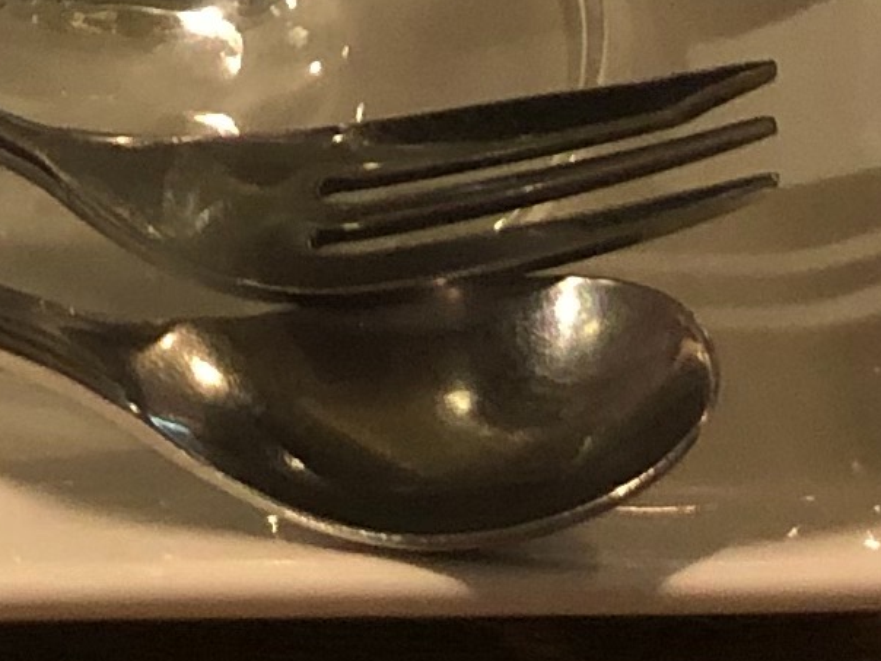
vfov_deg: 7.2
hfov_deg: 10.4
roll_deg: -0.7
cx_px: -220
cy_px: -1243
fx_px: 4759
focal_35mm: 187
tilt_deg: -27.3
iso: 80
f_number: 1.8
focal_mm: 3.99
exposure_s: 1/15
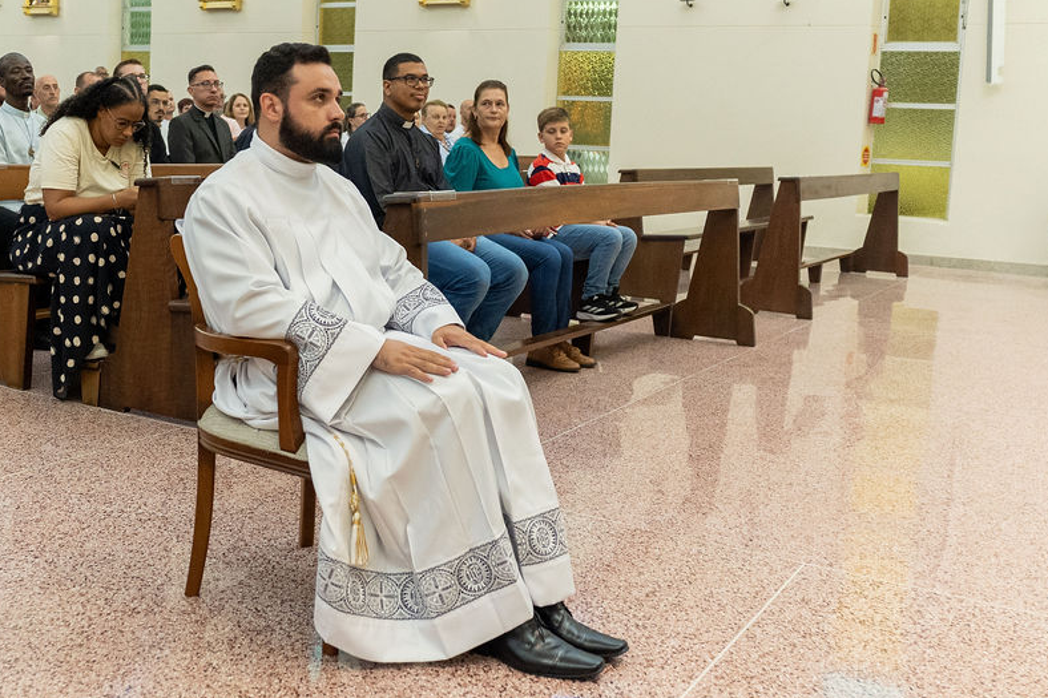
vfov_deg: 34.0
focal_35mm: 39
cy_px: 265
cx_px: 387
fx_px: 1135
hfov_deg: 49.0
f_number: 3.2
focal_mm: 20
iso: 2000
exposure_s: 1/200
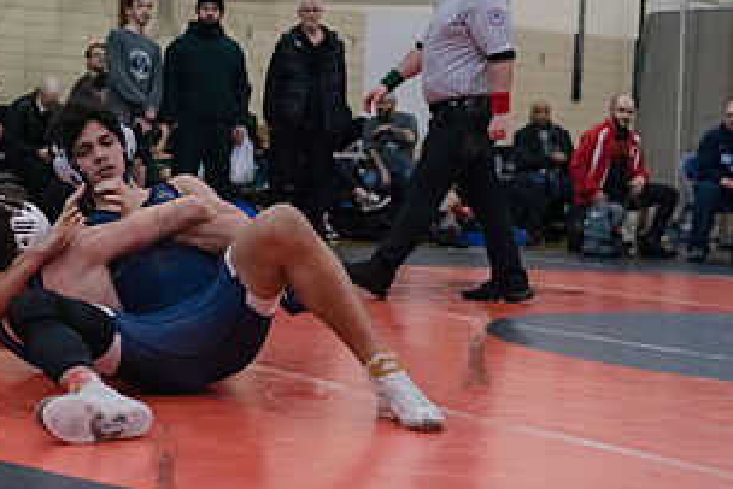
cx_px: 164
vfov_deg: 16.3
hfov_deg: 23.9
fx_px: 1711
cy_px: 230
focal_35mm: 84
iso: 8000
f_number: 3.2
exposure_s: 1/400
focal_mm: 44
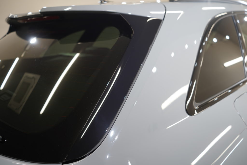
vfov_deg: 46.4
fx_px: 192
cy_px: 82
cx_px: 124
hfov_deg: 65.5
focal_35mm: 28
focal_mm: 28
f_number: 4
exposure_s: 1/60
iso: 250
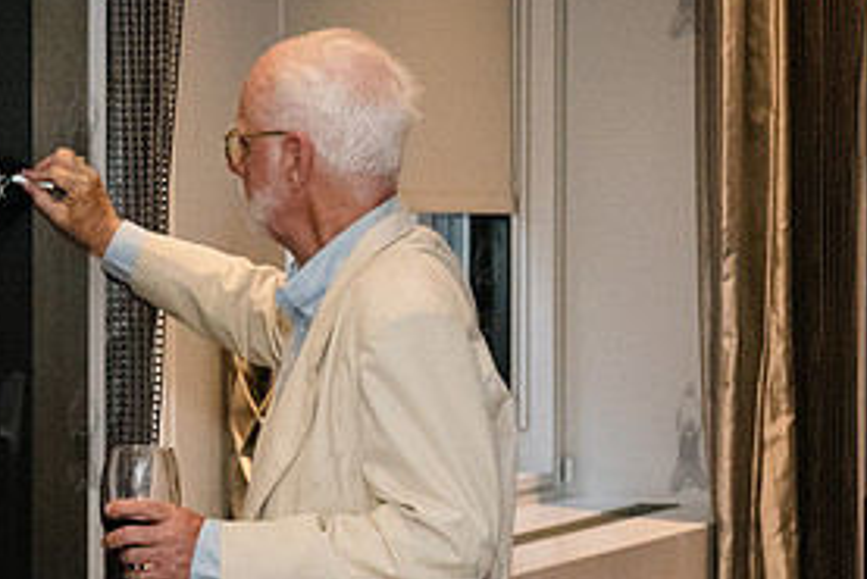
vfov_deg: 8.3
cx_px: 18
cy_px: 436
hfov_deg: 12.3
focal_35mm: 165
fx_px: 3976
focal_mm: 56
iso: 6400
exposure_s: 1/250
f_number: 4.5
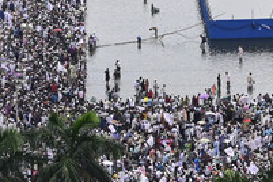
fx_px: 2116
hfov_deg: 7.4
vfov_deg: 4.9
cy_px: 228
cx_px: 163
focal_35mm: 279
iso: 640
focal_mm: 35
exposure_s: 1/800
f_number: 9
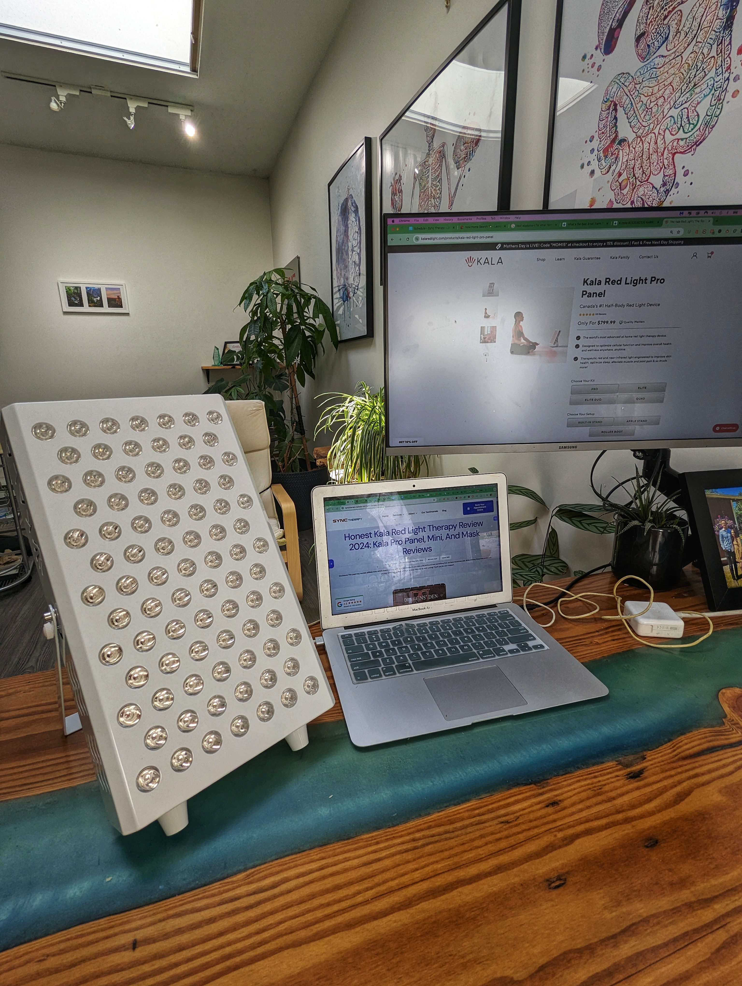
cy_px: 493
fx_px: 456
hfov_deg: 78.2
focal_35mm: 16
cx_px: 371
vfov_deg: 94.4
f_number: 2.2
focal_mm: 2.35
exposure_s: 1/182
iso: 45
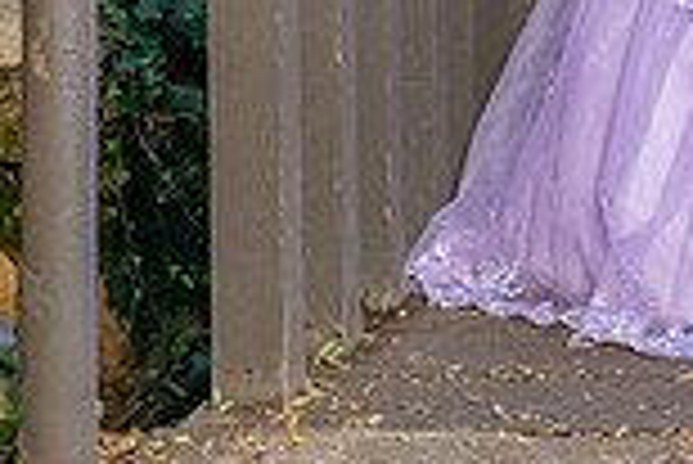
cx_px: 981
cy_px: -358
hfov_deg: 10.8
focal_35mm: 184
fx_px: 3545
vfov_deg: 7.3
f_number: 4.5
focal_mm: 49
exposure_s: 1/200
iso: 400
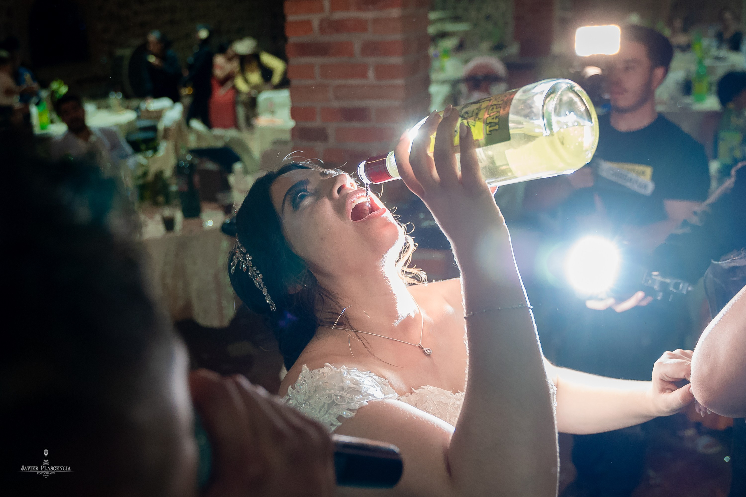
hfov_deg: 50.0
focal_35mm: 39
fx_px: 798
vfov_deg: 34.6
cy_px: 225
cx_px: 343
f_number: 3.2
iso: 1600
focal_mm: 28
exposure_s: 1/160
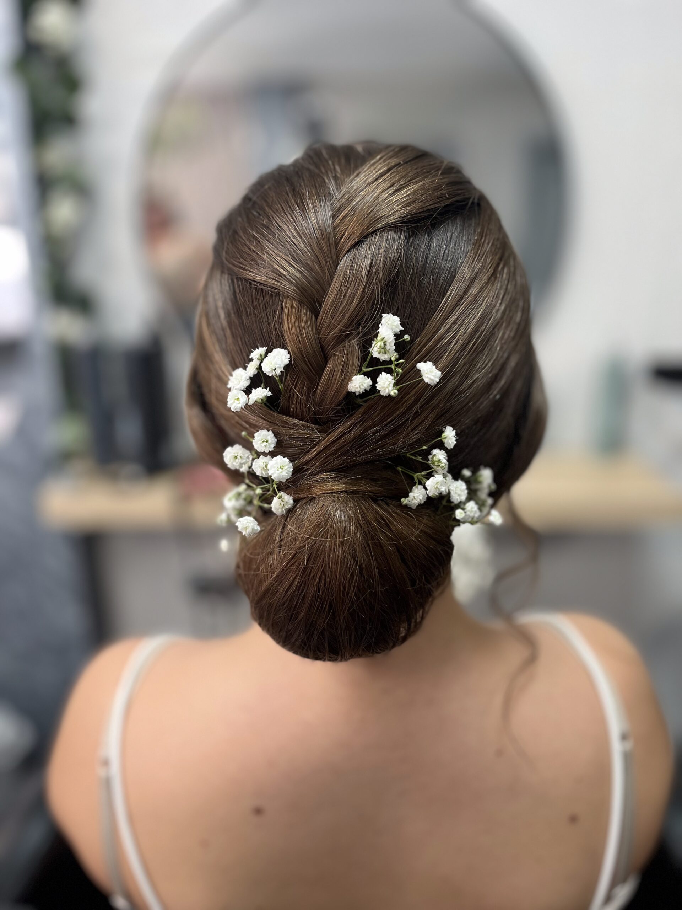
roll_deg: +1.6
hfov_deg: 53.1
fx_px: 683
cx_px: 341
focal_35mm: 26
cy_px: 455
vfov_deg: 67.3
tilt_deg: -16.3
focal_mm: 5.1
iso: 80
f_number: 1.6
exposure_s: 1/50
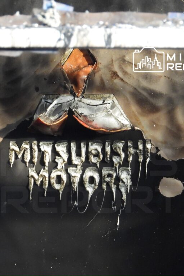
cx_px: 57
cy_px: 138
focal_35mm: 1113
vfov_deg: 1.9
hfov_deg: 1.2
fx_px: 8540
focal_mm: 144
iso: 800
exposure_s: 1/100
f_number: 5.6
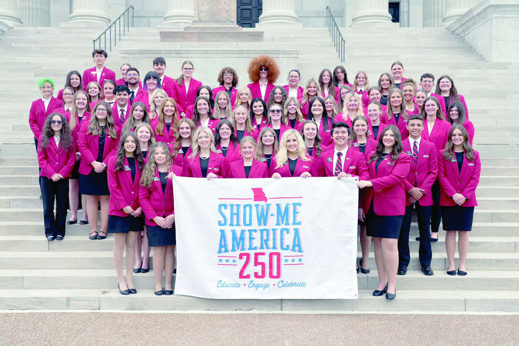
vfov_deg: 34.3
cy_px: 173
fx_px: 563
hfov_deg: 49.5
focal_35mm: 39
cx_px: 260
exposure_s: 1/400
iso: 250
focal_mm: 39
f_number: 8
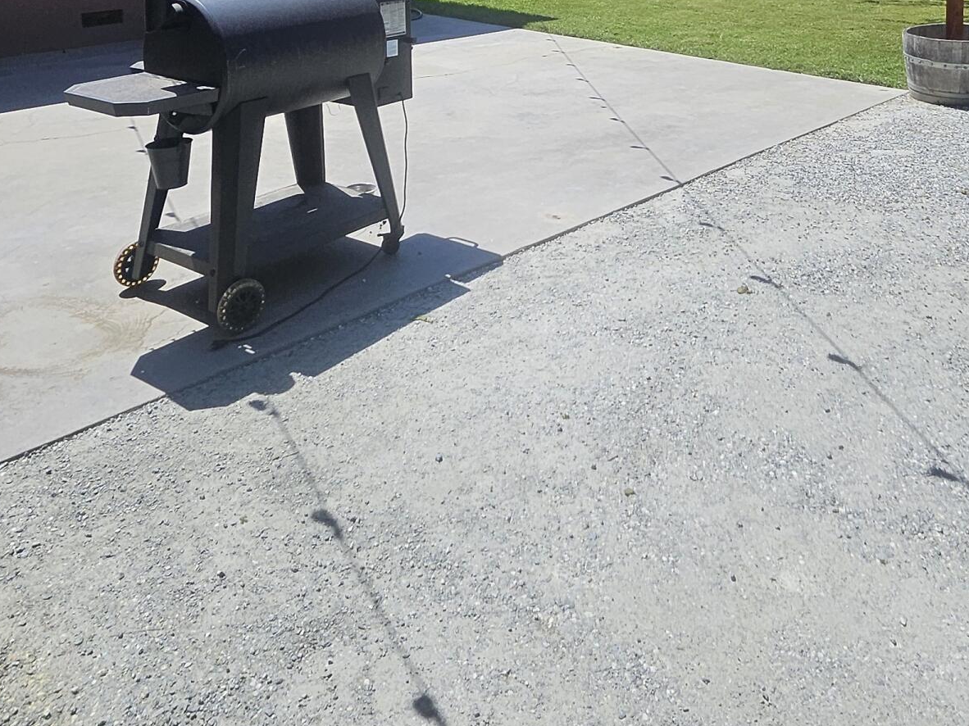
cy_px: -66
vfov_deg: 36.5
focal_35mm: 33
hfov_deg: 54.6
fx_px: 924
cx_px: 616
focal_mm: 1.74
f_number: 2.2
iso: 32
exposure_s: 1/2180
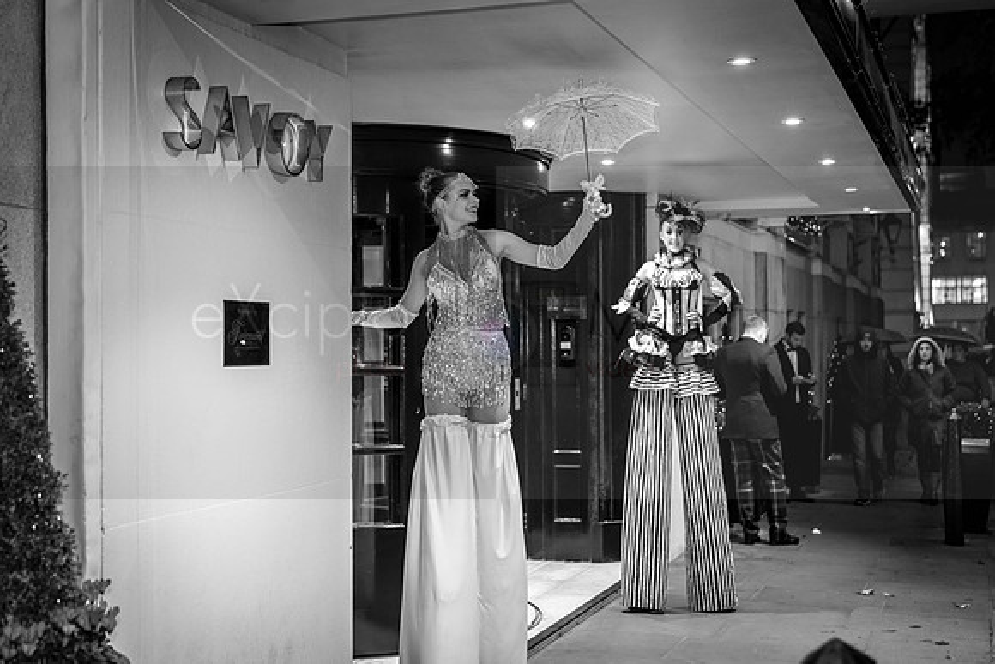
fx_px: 1425
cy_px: 327
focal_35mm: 52
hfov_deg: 38.5
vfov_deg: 26.2
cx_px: 503
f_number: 2.8
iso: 1600
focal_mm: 49
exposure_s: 1/100
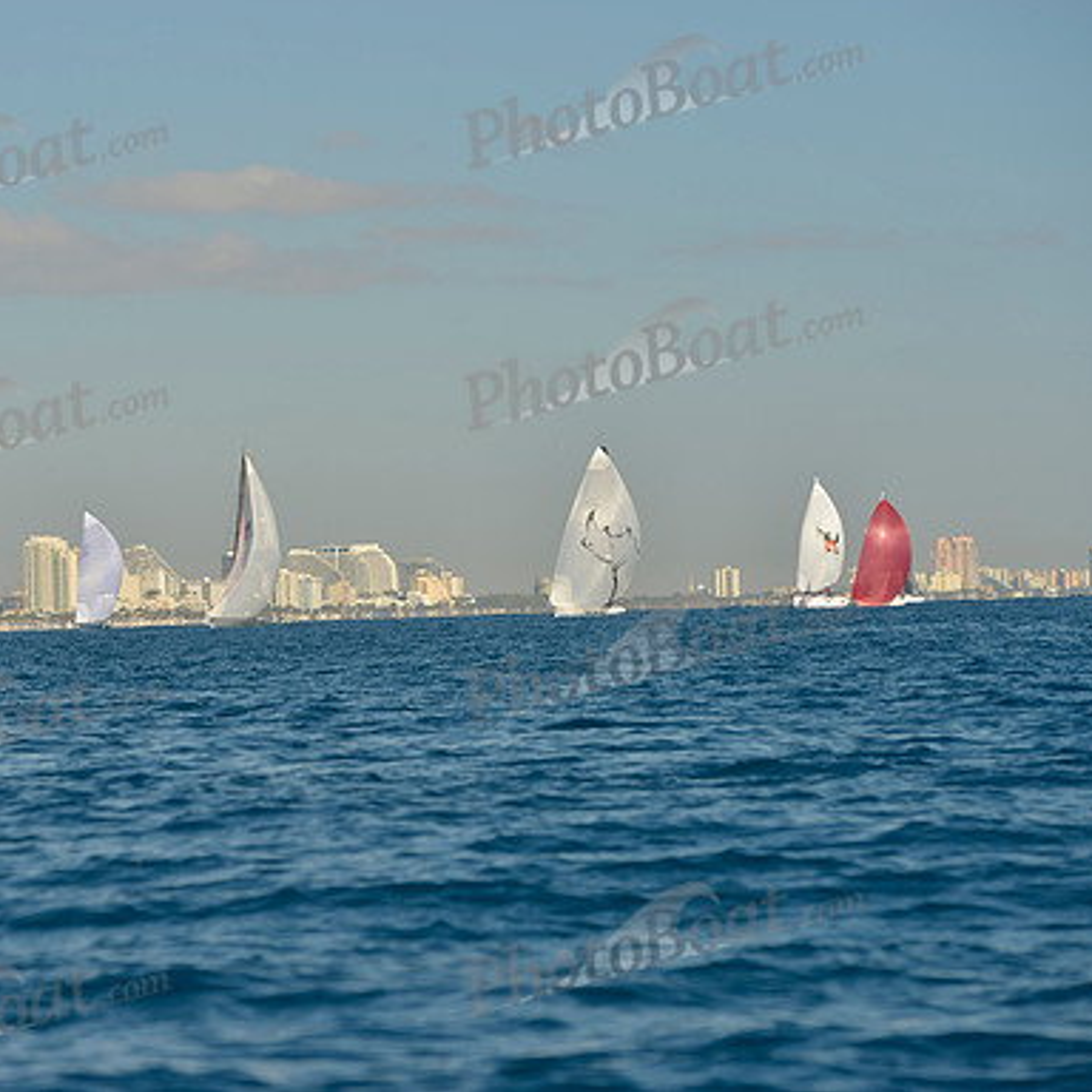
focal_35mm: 154
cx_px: 318
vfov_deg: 11.3
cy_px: 545
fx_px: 5496
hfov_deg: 11.3
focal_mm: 120
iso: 200
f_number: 6.3
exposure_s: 1/800
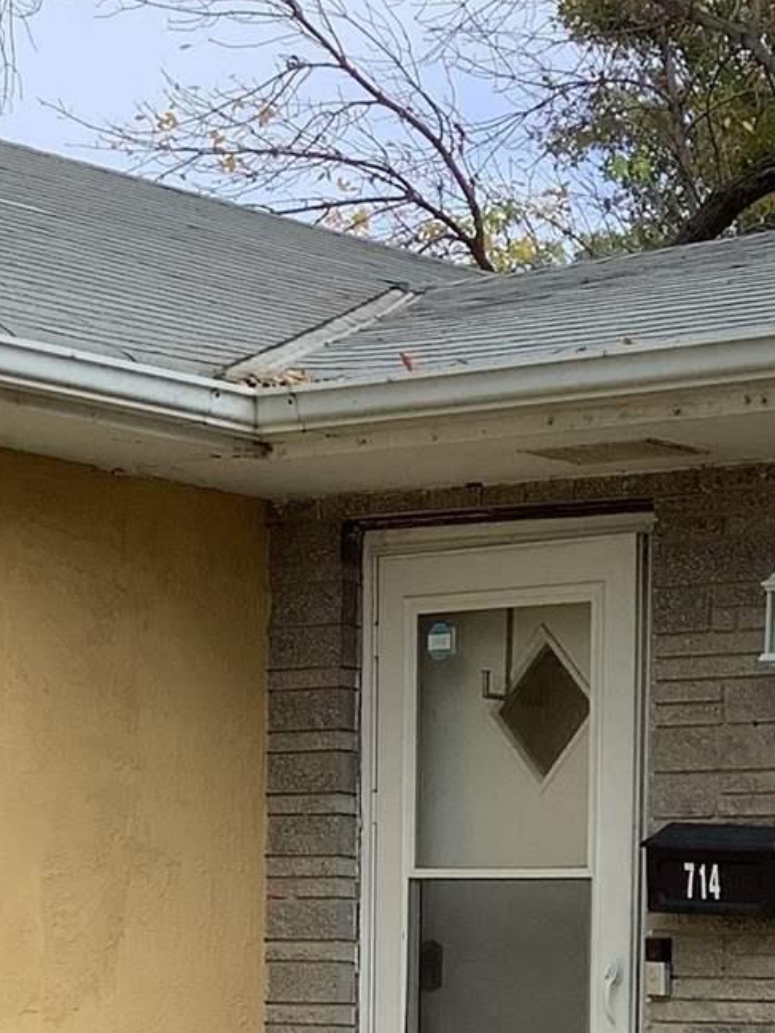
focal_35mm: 110
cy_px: 1232
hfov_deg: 13.0
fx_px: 3283
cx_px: 1049
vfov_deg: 17.1
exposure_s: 1/319
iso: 25
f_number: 2.4
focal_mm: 3.3
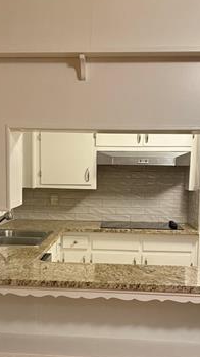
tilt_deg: -7.0
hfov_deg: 26.4
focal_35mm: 45
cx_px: 76
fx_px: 425
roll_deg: -2.1
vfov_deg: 45.0
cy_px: 228
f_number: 1.78
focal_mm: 6.76
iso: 640
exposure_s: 1/60
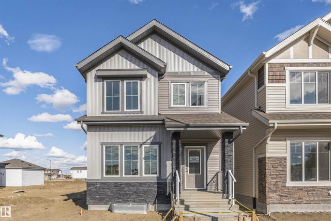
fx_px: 138
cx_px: 166
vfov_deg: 77.4
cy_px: 110
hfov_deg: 100.4
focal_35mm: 15
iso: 320
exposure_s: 1/640
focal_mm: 15
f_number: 9
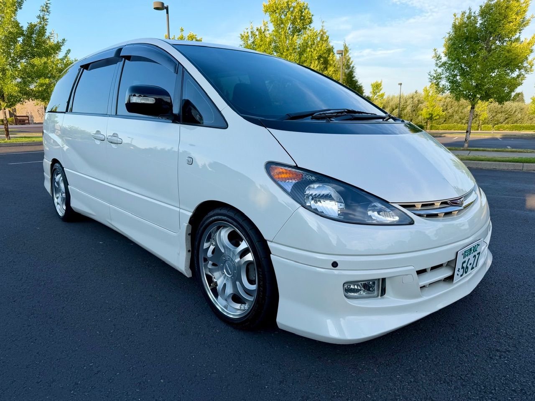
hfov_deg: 71.6
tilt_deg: -13.7
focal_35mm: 24
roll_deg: +0.7
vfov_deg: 56.8
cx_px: 268
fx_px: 371
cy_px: 200
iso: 80
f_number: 1.78
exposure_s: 1/1250
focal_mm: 6.76
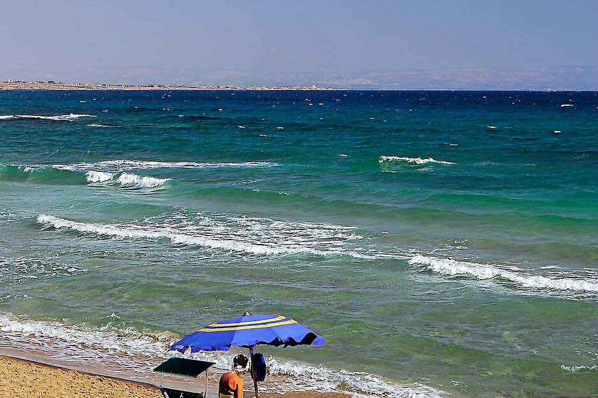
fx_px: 1477
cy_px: 74
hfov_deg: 21.9
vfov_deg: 15.2
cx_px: -18
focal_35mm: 89
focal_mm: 35
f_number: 16
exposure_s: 1/40
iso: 200
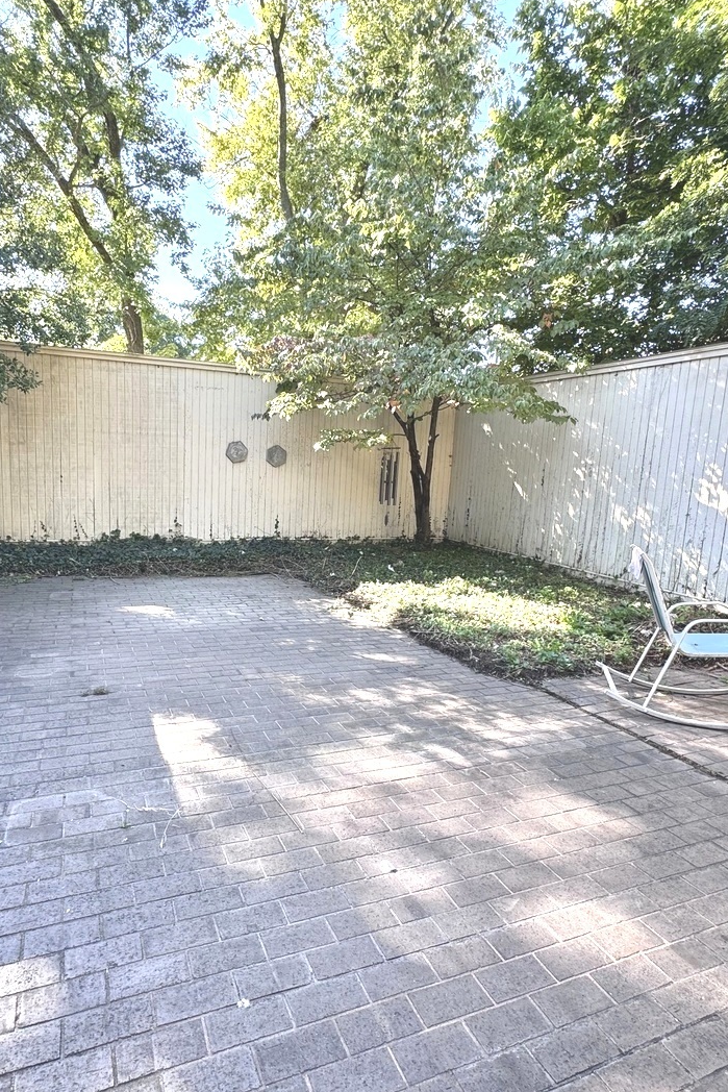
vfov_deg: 84.0
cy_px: 555
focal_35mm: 20
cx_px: 315
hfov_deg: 61.7
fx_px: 606
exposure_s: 1/99
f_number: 2.2
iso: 40
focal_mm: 2.22
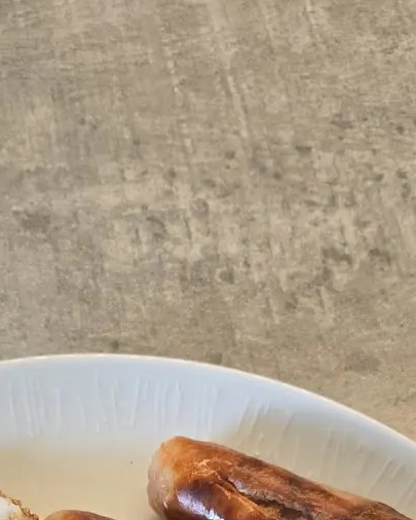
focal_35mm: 71
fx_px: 1092
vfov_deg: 22.7
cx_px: 96
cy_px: 740
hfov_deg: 21.3
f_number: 1.8
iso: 200
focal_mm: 5.4
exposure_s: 1/100
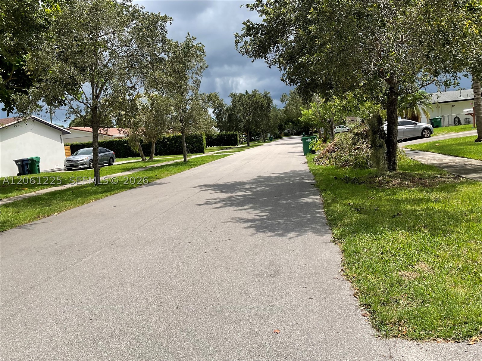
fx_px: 404
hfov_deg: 61.7
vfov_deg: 48.2
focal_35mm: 29
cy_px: 180
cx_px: 241
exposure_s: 1/1311
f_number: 1.8
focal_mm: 3
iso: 16
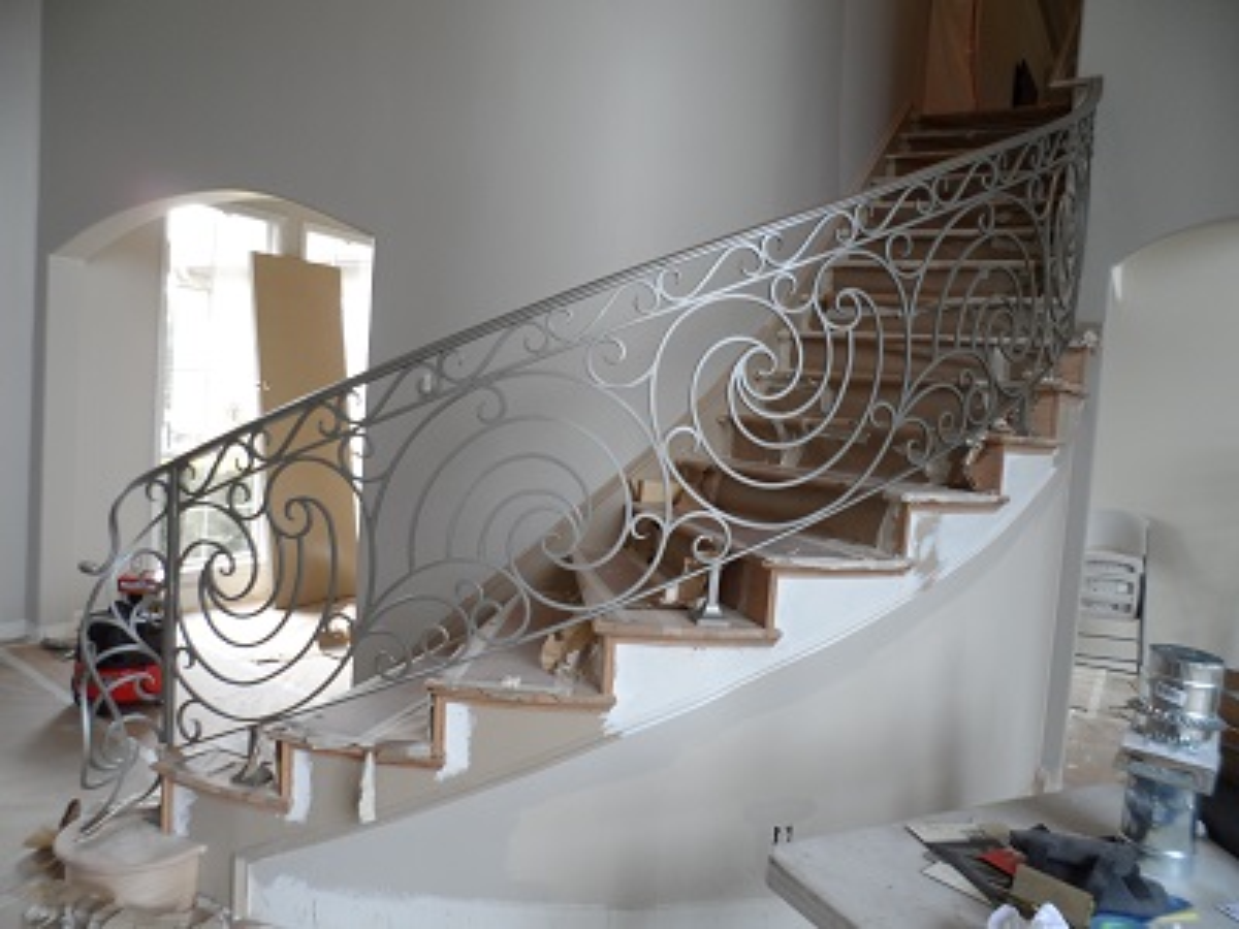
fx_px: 931
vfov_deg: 53.1
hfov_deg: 67.3
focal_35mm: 26
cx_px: 620
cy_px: 464
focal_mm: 4.9
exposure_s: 1/30
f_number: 3.3
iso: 100
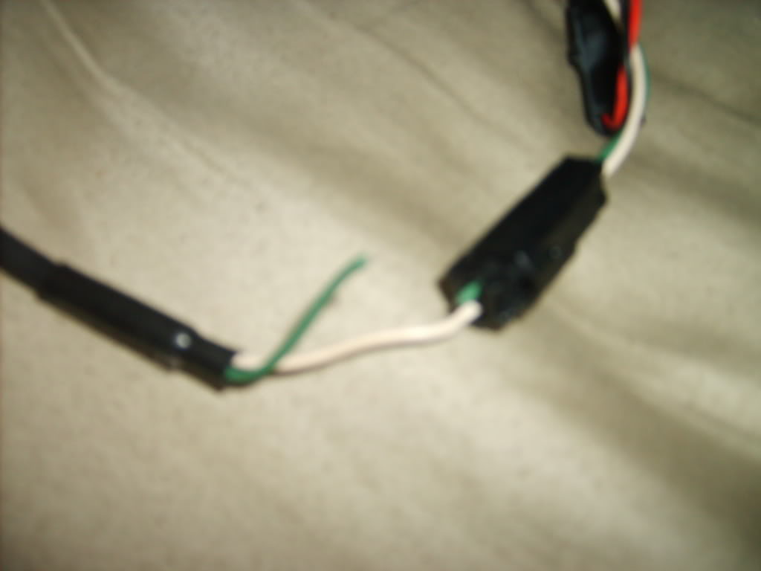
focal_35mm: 35
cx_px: 380
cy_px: 286
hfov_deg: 52.6
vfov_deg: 40.7
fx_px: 769
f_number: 2.8
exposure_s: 1/45
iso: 100
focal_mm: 5.8
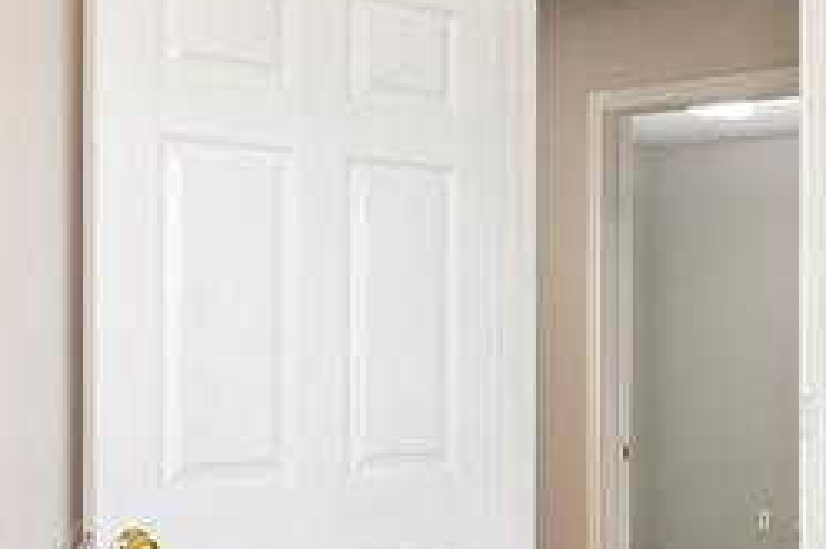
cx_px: 986
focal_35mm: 66
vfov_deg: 20.5
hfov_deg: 27.1
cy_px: 346
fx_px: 1513
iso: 400
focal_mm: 16
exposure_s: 1/20
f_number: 8
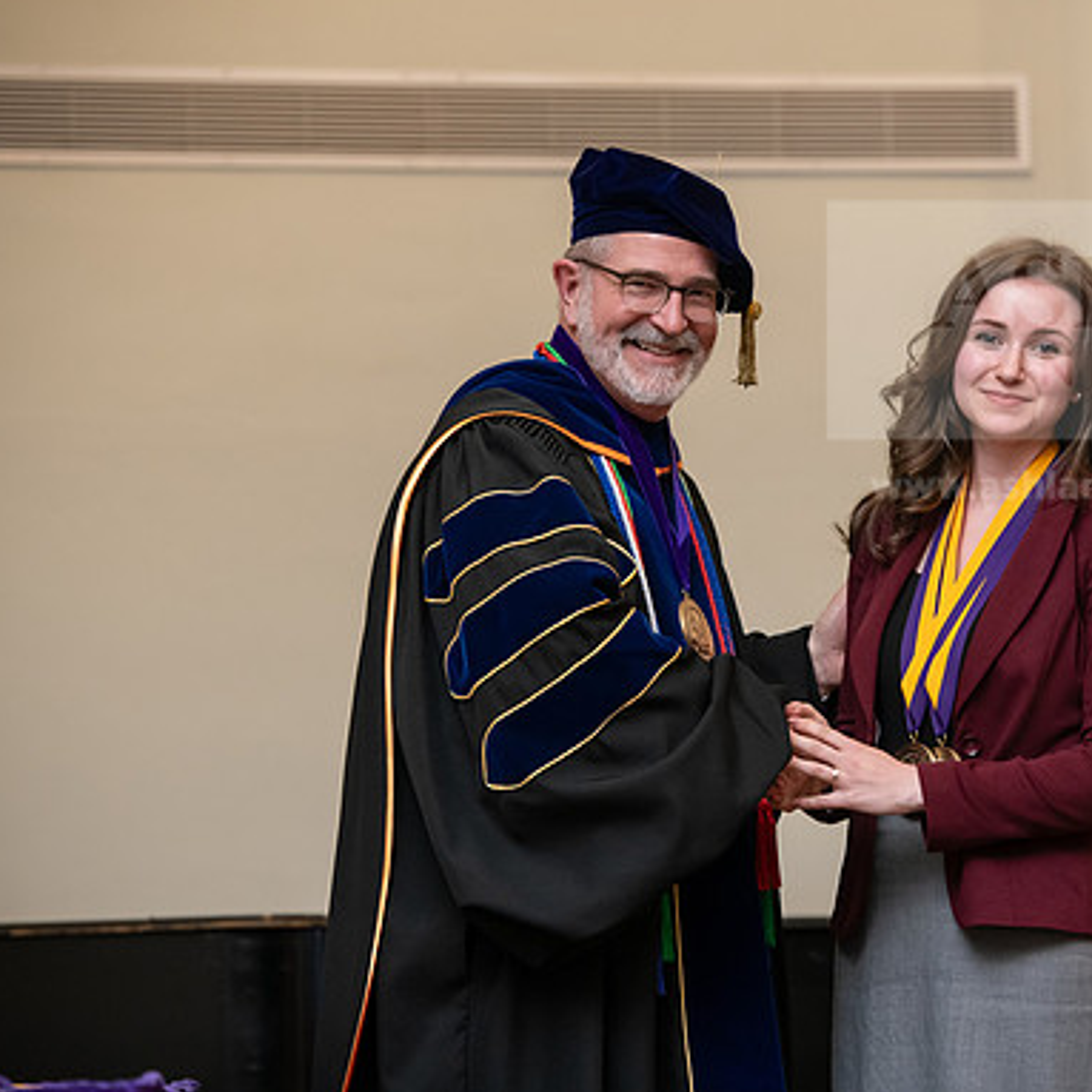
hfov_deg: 10.8
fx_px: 5746
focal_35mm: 161
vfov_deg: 10.9
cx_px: 741
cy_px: 546
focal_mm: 125
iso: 2000
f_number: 4
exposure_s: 1/200
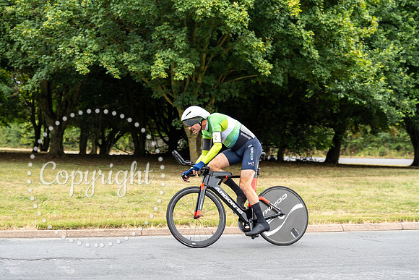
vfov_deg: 16.1
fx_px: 989
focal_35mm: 85
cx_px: 210
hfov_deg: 23.9
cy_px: 140
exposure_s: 1/1000
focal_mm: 85
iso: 1000
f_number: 4.5
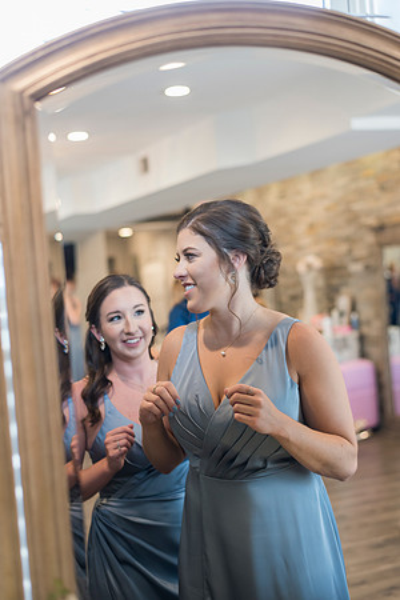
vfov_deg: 39.6
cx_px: 200
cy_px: 300
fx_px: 833
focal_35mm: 50
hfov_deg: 27.0
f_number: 2.5
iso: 800
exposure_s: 1/200
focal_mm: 50
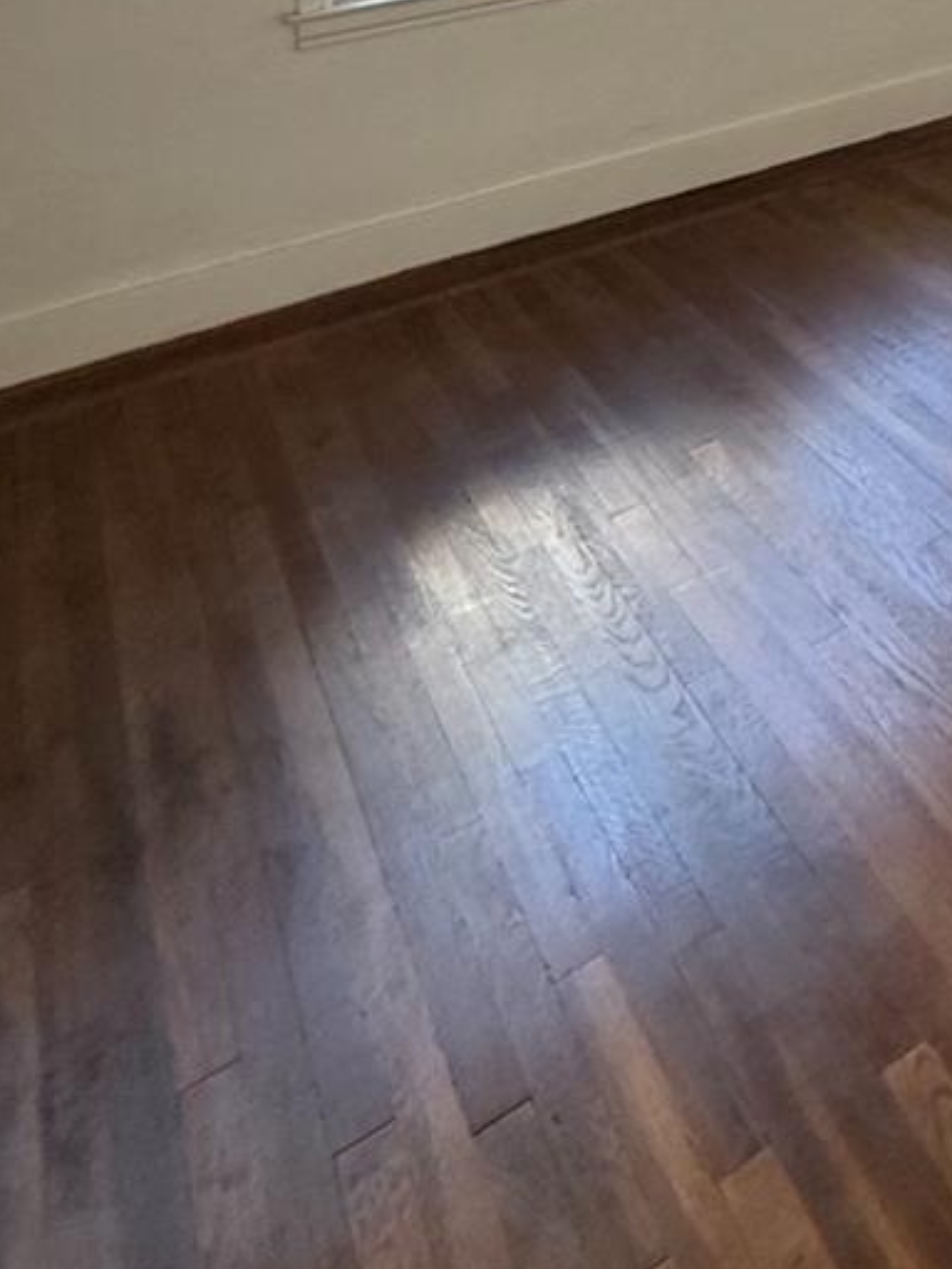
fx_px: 1503
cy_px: -273
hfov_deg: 30.2
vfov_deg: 35.4
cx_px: 1132
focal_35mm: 41
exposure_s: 1/99
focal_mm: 2.22
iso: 160
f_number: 2.2
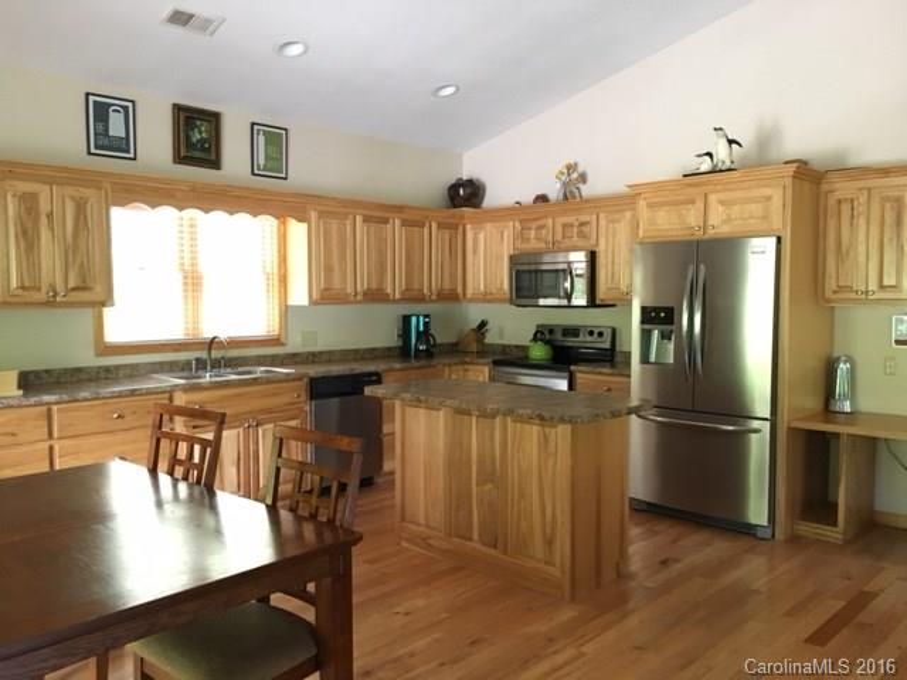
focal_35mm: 29
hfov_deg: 61.7
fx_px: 760
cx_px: 454
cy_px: 340
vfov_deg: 48.2
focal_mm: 4.15
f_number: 2.2
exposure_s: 1/17
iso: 200
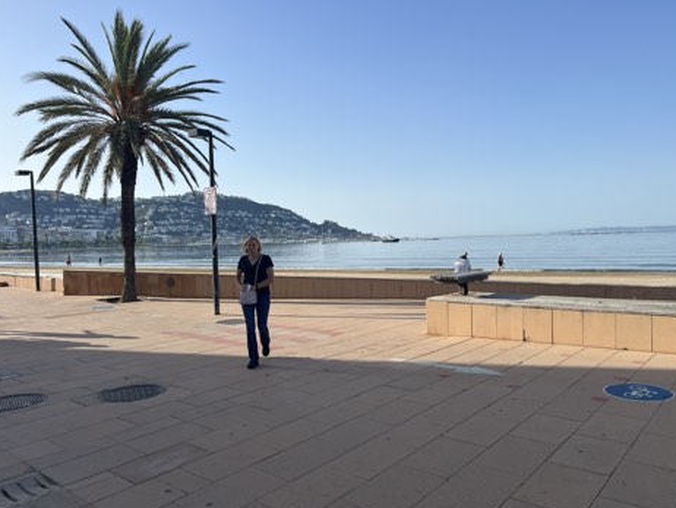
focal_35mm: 27
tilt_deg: -3.0
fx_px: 528
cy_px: 261
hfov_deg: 65.3
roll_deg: +1.3
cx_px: 345
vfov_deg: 51.4
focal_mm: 5.7
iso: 50
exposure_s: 1/4630
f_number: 1.5
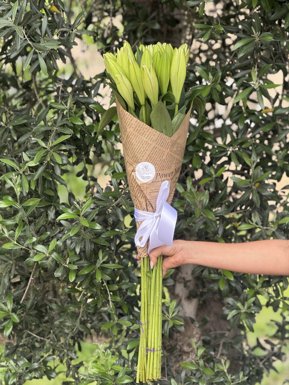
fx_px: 1358
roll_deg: -2.1
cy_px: 195
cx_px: 142
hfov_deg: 12.1
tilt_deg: -1.1
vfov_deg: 16.1
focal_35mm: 122
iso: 50
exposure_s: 1/168
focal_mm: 15.66
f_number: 2.8
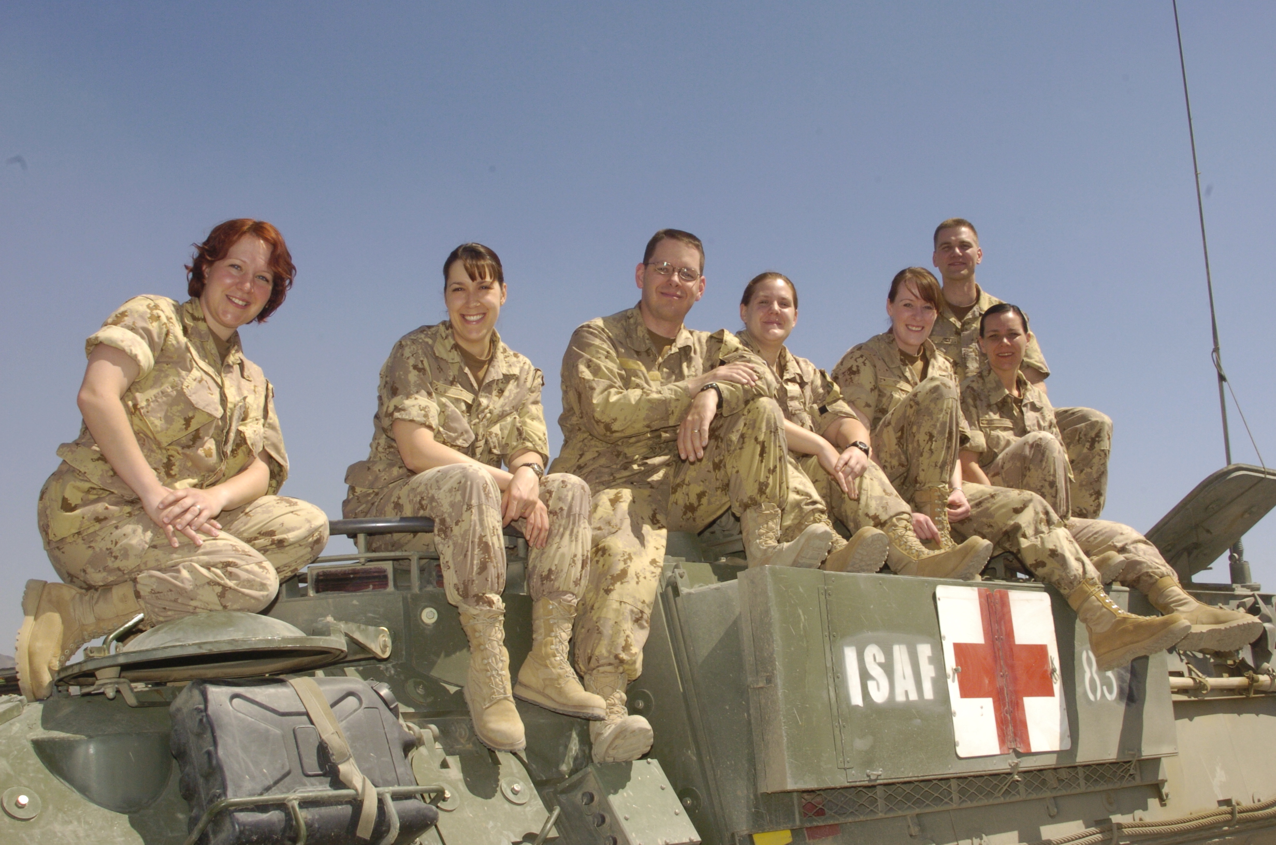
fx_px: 1486
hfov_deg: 46.5
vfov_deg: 31.8
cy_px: 422
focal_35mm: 42
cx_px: 638
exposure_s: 1/250
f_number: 17
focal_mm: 28
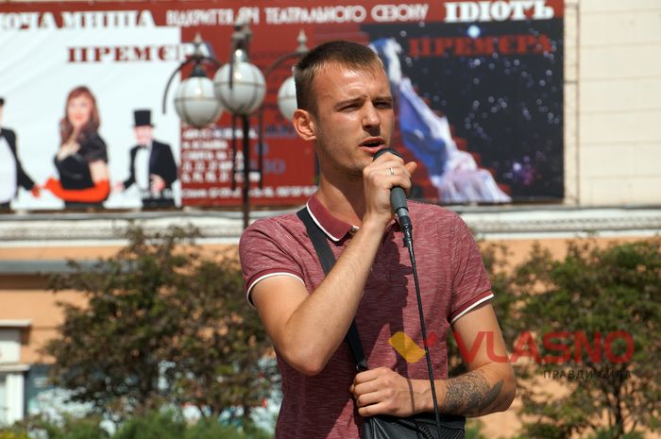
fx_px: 2751
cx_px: 330
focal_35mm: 150
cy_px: 220
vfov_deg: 9.1
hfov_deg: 13.7
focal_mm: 100
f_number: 7.1
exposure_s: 1/1000
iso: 100
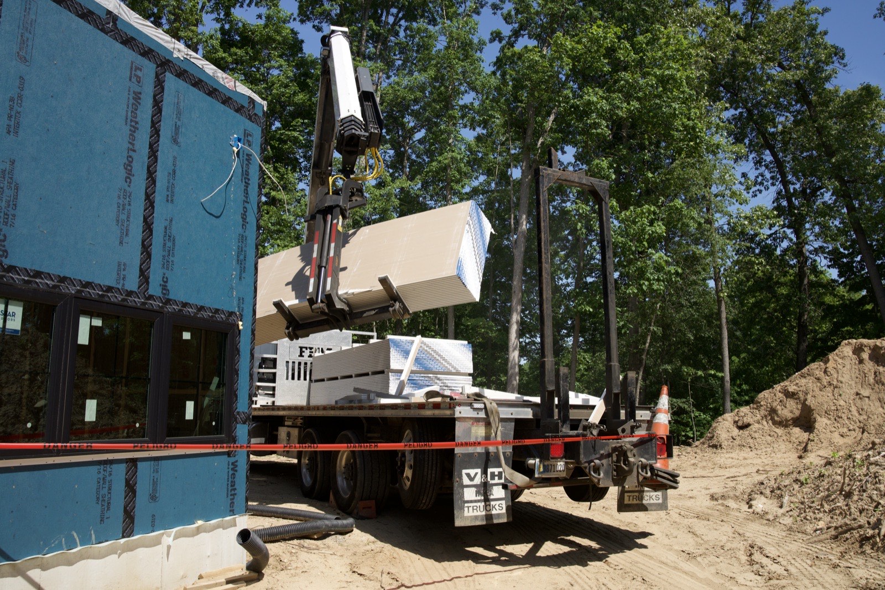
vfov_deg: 46.4
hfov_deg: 65.5
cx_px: 442
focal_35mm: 28
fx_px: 688
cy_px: 295
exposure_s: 1/500
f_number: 10
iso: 800
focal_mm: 28
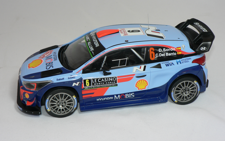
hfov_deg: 32.5
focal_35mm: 63
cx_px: 112
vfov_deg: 20.6
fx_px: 386
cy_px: 61
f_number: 3.2
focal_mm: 9.9
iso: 80
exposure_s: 1/60
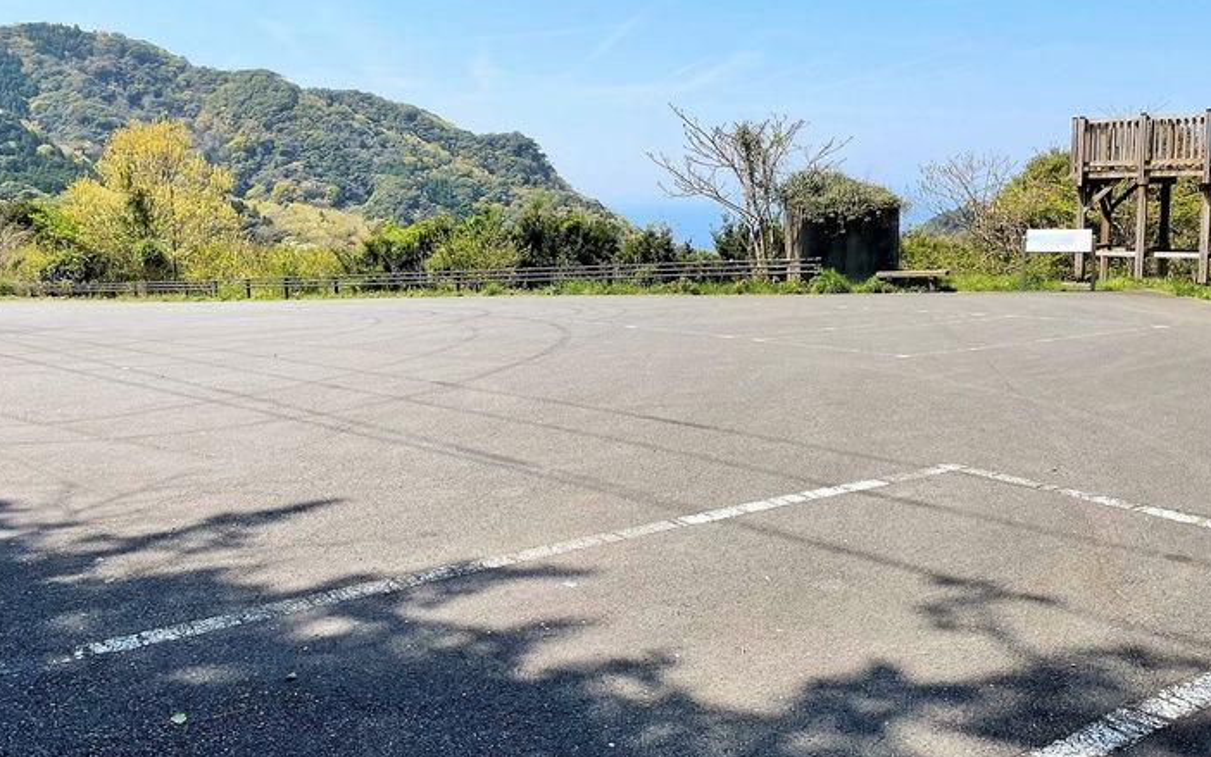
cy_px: 328
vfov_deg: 39.4
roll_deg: +1.4
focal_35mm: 32
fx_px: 1056
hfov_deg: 59.6
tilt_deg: -5.6
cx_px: 639
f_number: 1.6
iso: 32
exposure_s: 1/3040
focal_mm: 4.2
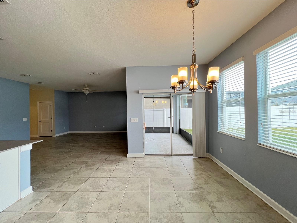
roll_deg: +1.2
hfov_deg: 106.2
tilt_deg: +0.0
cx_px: 148
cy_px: 112
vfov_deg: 89.9
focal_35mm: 13
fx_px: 112
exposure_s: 1/120
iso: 100
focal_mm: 1.57
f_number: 1.8
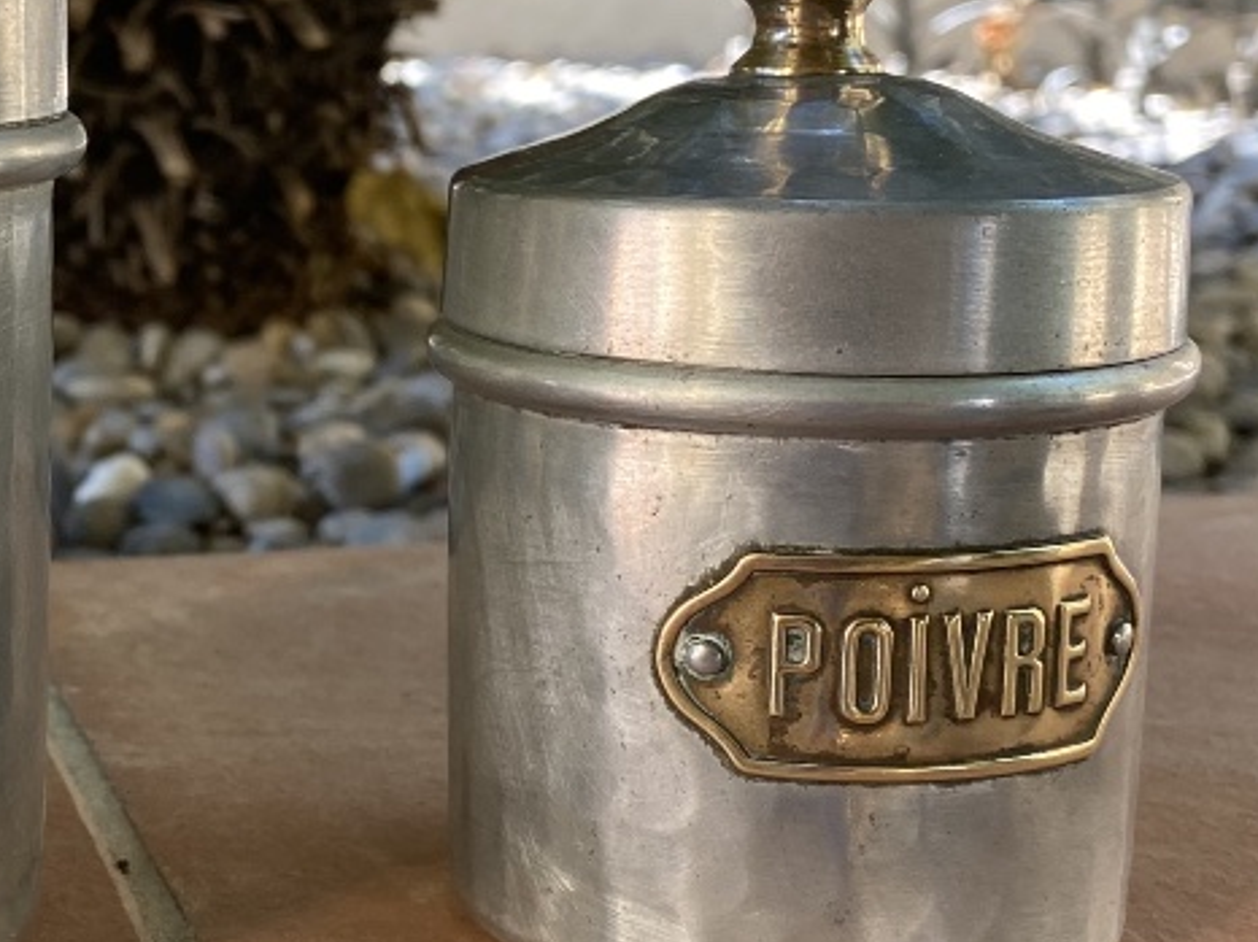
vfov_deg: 21.9
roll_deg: -2.2
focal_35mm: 67
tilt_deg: -8.8
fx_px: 2434
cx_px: 22
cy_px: 443
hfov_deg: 27.4
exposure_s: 1/122
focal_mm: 4.25
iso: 64
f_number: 1.8
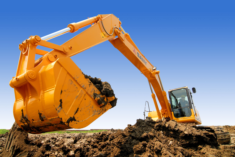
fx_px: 137
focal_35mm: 21
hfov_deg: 81.1
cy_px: 78
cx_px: 118
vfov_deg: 59.6
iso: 100
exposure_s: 1/200
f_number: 11
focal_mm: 14
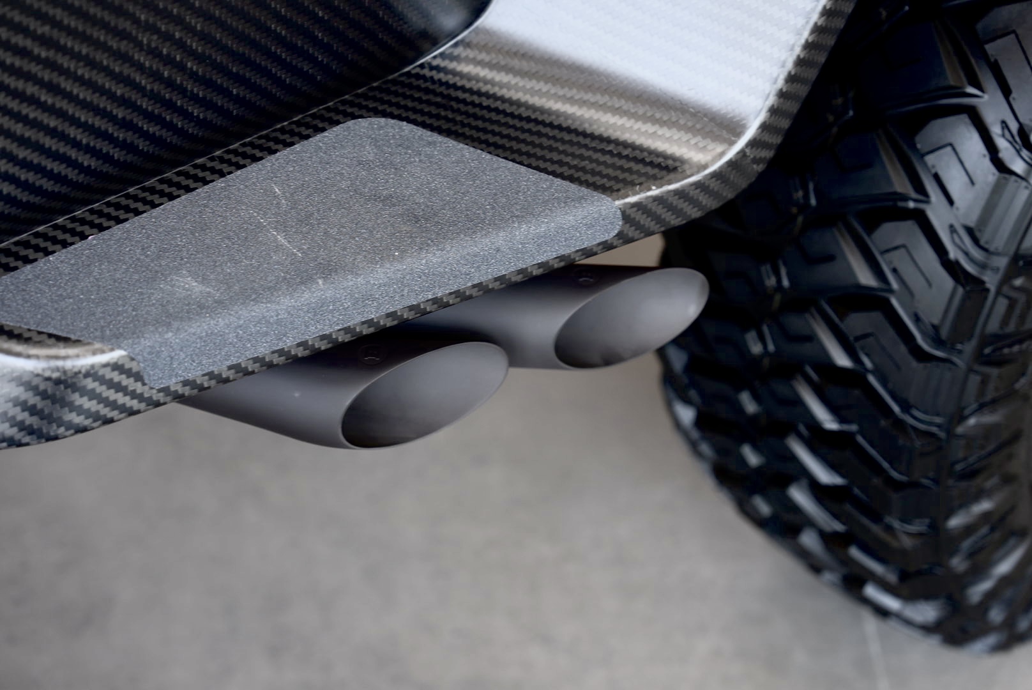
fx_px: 2008
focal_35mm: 70
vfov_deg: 19.5
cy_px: 345
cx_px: 516
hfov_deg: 28.8
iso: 125
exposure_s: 1/60
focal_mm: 70
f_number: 2.8
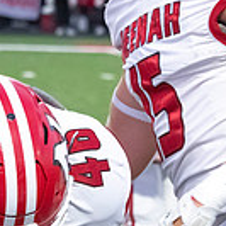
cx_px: 110
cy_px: 115
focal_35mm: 452
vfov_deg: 3.9
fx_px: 3339
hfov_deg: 3.9
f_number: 7.1
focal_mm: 122
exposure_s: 1/400
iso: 10000
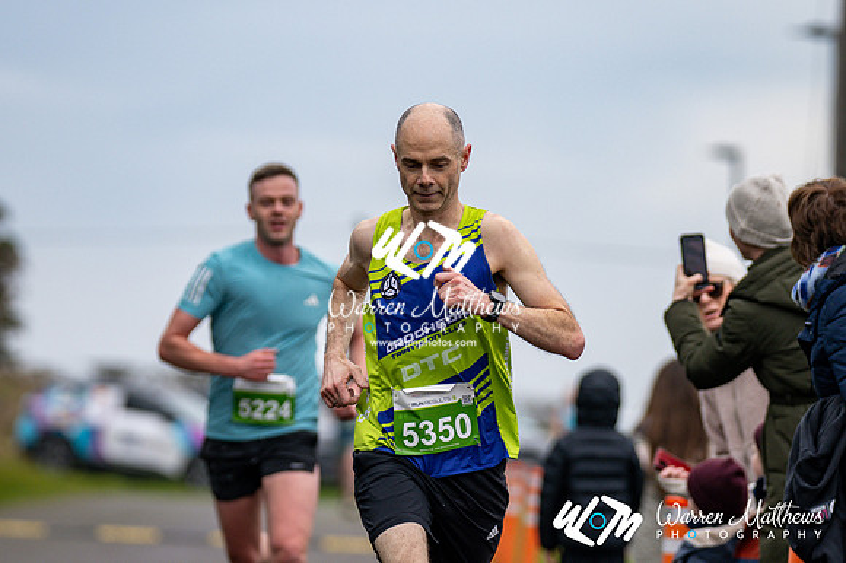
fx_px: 6858
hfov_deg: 7.1
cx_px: 423
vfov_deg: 4.7
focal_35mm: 292
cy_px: 282
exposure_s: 1/1600
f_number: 2.8
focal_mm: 195
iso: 320
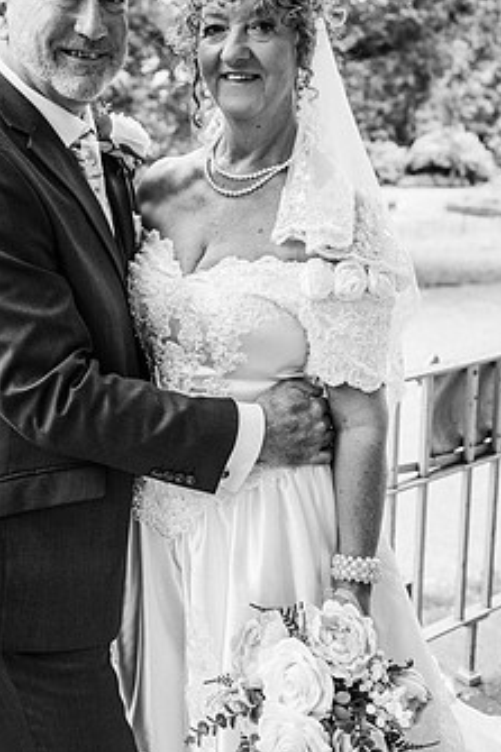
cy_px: 281
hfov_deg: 28.5
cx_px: 190
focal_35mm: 47
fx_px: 982
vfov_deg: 41.6
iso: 110
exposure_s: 1/200
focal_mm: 35
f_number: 3.5
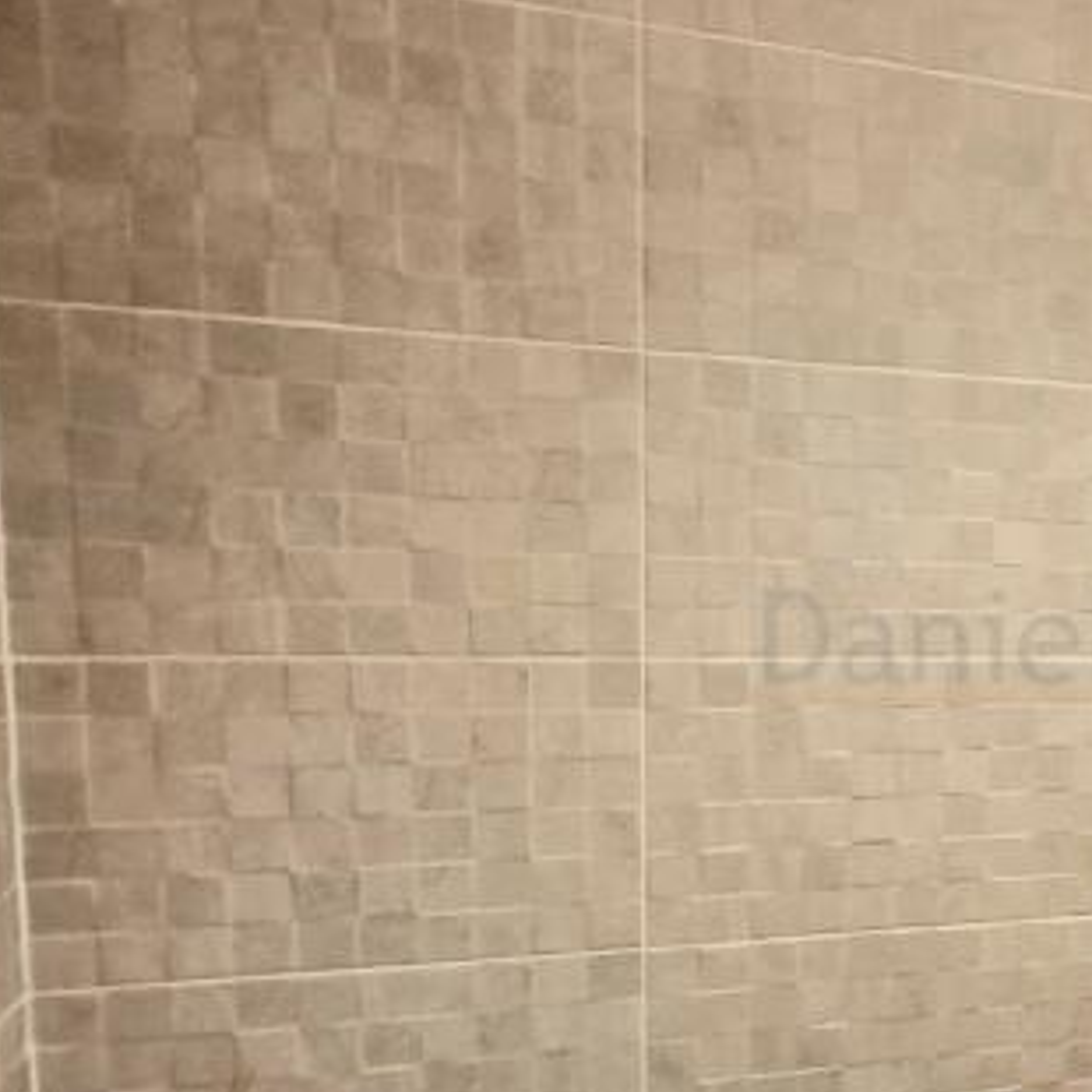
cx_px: 1191
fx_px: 1356
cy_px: 666
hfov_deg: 37.1
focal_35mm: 38
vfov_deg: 43.6
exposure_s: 1/40
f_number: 2.2
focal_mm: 2.2
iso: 320
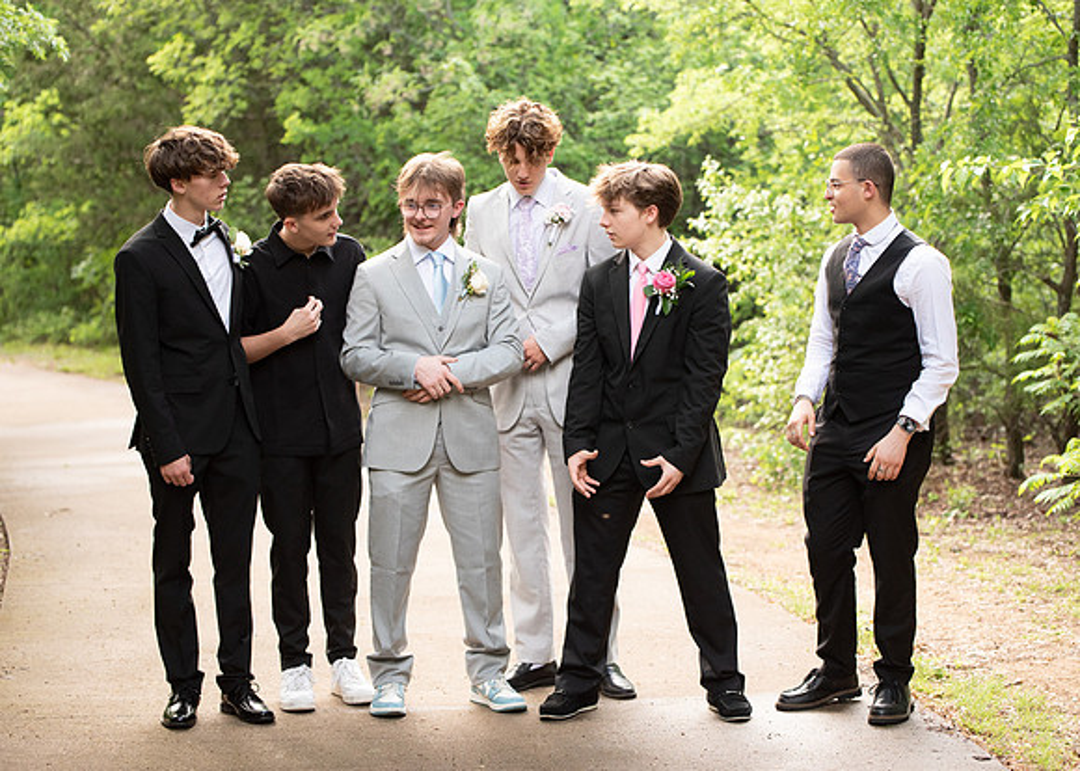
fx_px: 2387
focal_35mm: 78
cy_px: 369
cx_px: 585
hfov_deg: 25.5
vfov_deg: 18.3
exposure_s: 1/1000
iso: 800
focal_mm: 70
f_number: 2.8
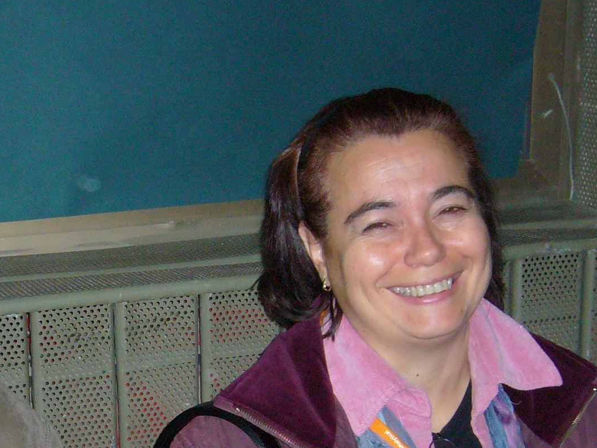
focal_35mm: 93
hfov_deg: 20.7
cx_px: 86
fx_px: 1604
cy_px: 398
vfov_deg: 15.7
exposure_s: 1/8
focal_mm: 5.8
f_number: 2.8
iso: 160
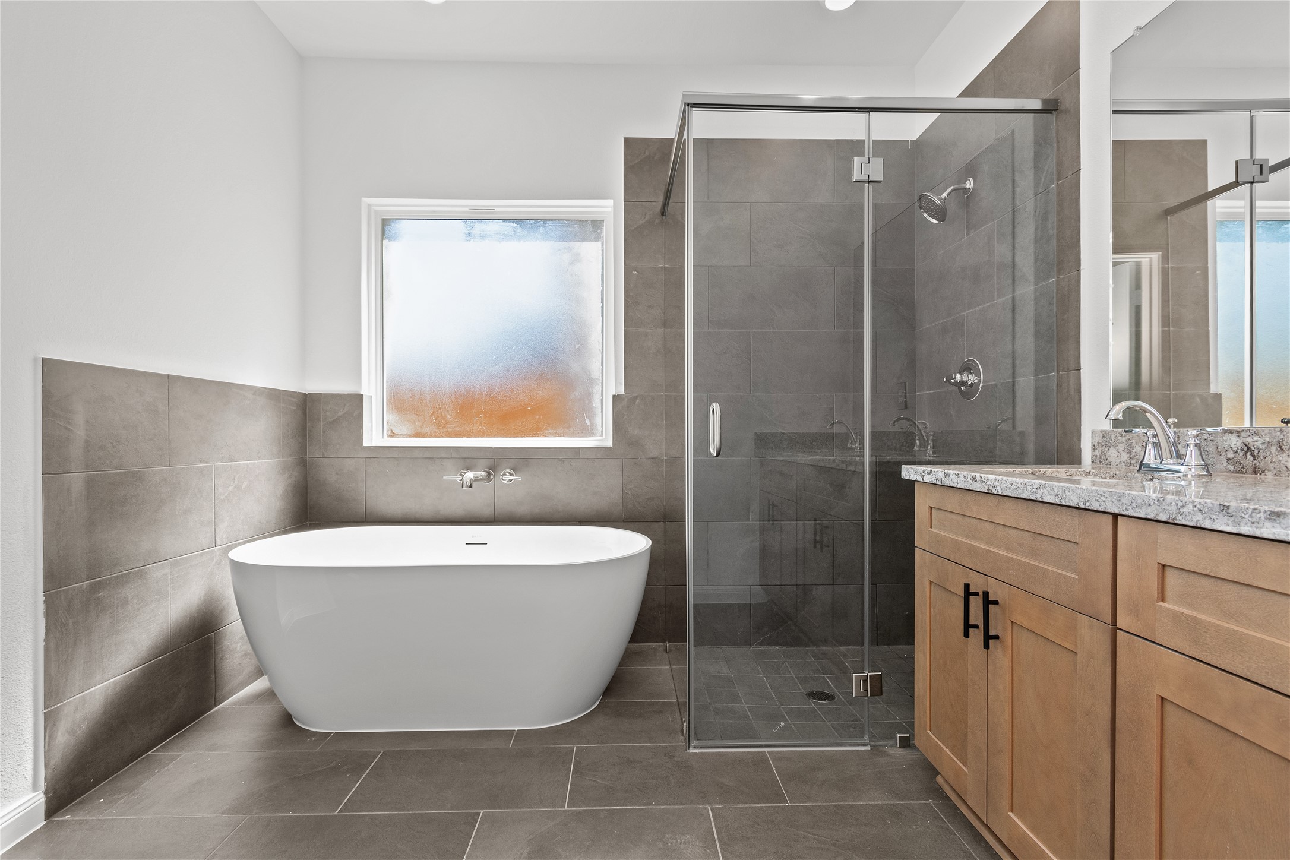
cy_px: 430
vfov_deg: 77.3
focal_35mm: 15
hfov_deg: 100.4
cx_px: 645
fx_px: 537
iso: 320
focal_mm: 10
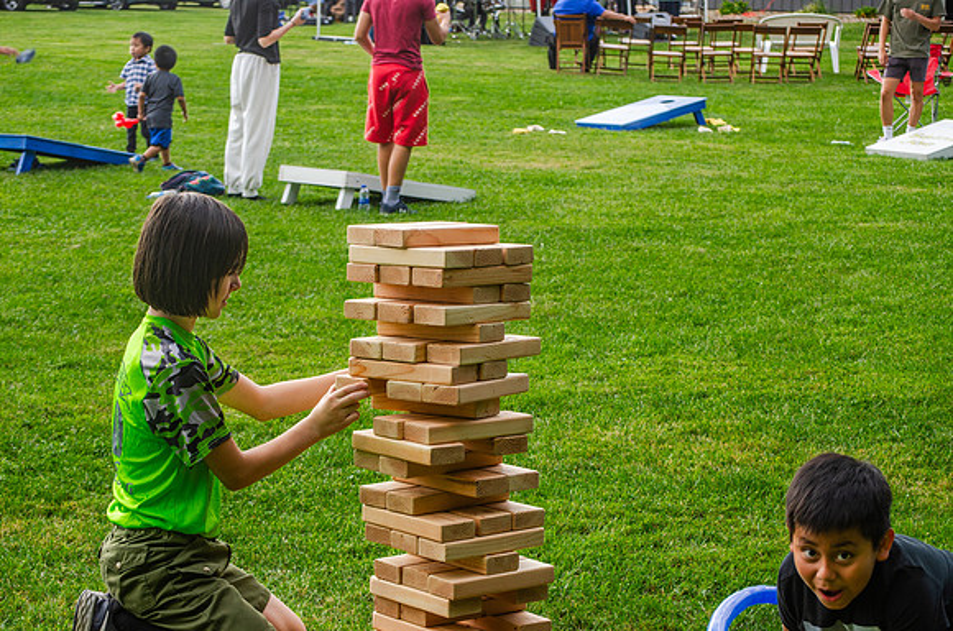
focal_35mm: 90
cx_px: 476
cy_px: 316
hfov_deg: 22.7
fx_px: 2377
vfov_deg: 15.1
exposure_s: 1/200
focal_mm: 60
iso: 200
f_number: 7.1
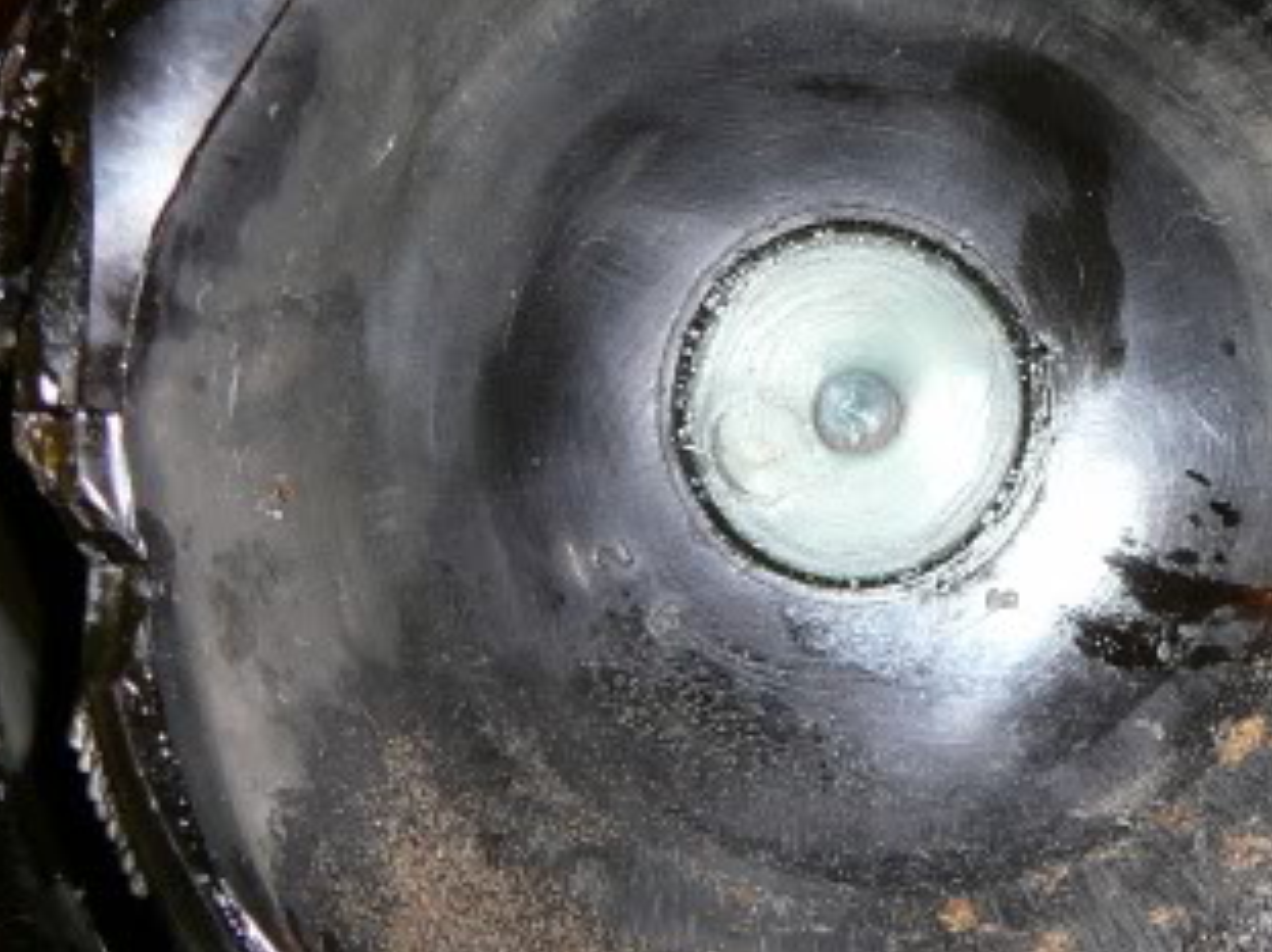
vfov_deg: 20.4
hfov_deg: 26.4
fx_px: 2645
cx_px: 1084
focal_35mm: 72
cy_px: 539
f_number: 2.8
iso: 80
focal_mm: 5.2
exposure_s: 1/30
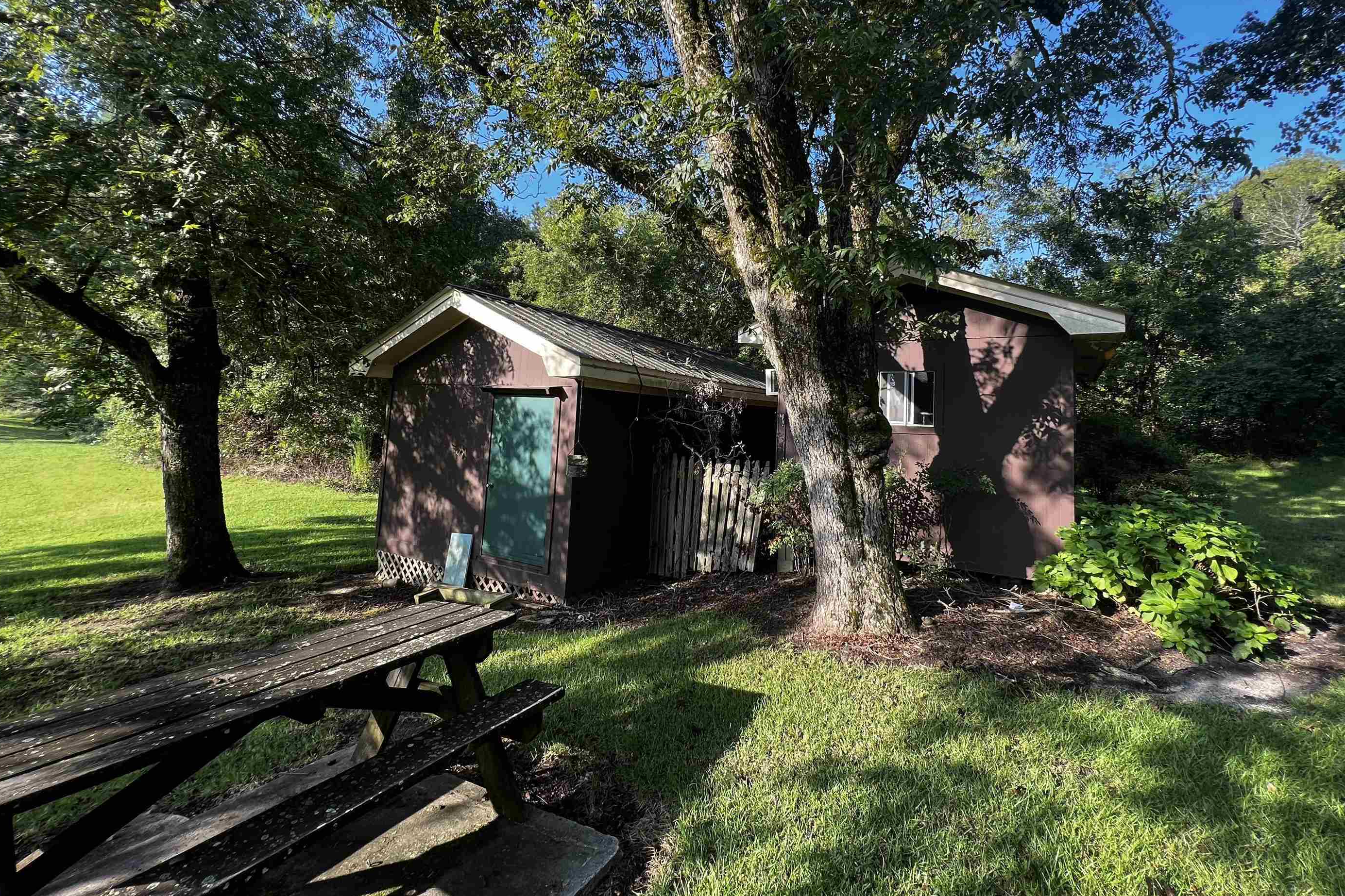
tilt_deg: +4.9
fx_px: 560
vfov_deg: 76.8
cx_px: 716
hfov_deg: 100.3
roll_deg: -1.9
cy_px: 378
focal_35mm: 15
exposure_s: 1/206
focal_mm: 1.57
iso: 32
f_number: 1.8
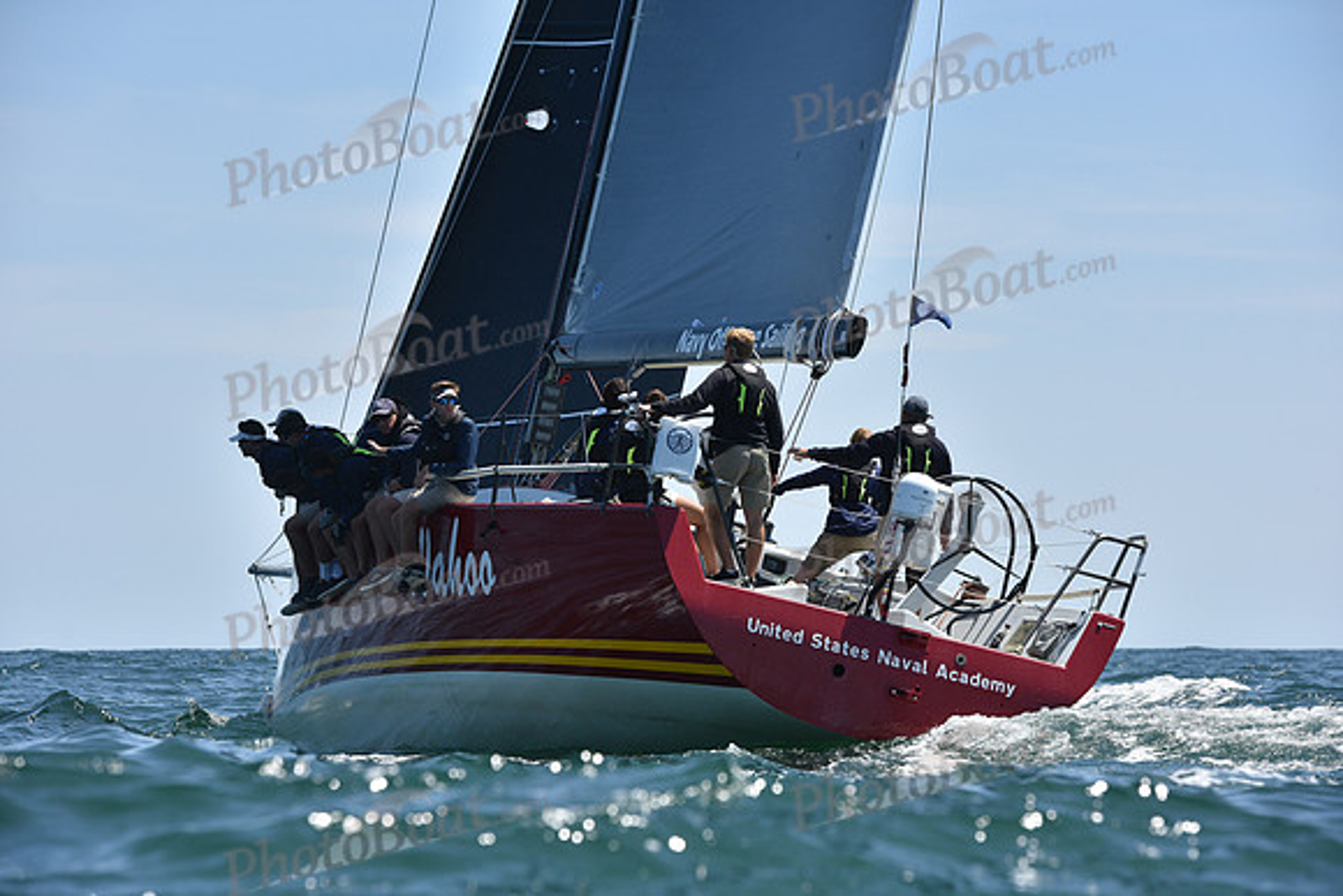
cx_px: 672
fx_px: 5410
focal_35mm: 145
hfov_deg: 14.2
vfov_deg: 9.5
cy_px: 448
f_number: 7.1
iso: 250
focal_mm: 145
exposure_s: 1/1000
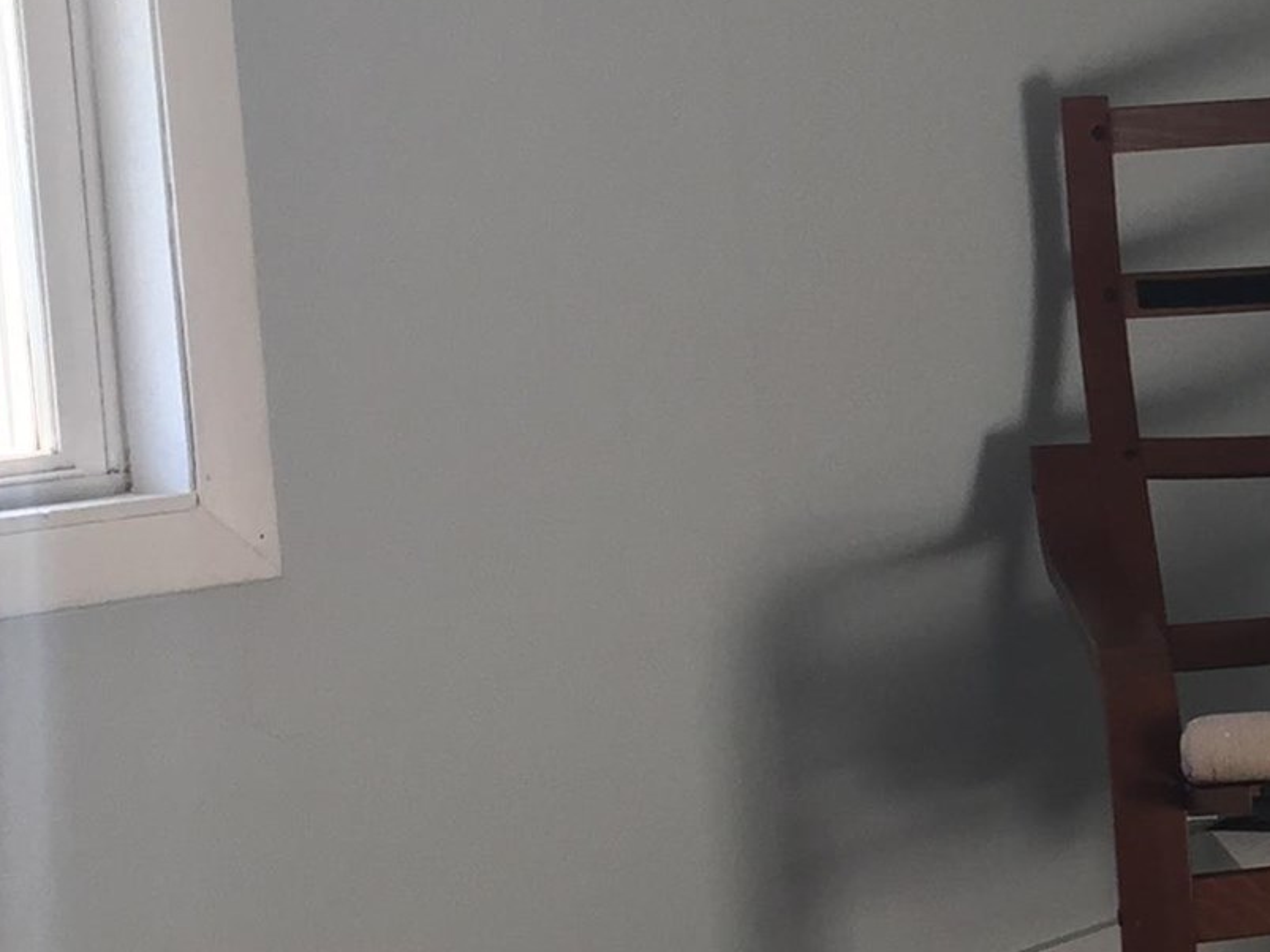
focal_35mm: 111
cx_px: 1911
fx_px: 4072
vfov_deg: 13.3
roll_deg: -0.1
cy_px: 421
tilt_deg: -5.5
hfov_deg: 16.2
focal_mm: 4.15
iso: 40
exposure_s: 1/120
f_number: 2.2
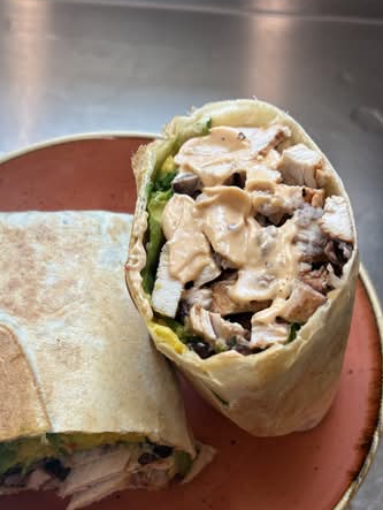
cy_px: 352
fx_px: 633
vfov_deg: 43.0
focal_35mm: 43
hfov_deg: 33.5
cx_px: 141
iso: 50
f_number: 1.6
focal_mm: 5.96
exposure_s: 1/207
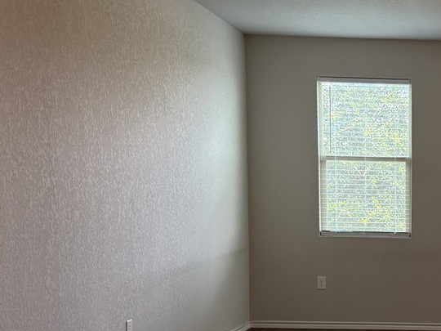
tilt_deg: -6.2
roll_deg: -1.0
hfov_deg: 27.6
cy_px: 284
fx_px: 815
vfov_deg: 22.5
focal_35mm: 64
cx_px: 490
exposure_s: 1/157
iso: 200
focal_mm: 6.76
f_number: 1.78
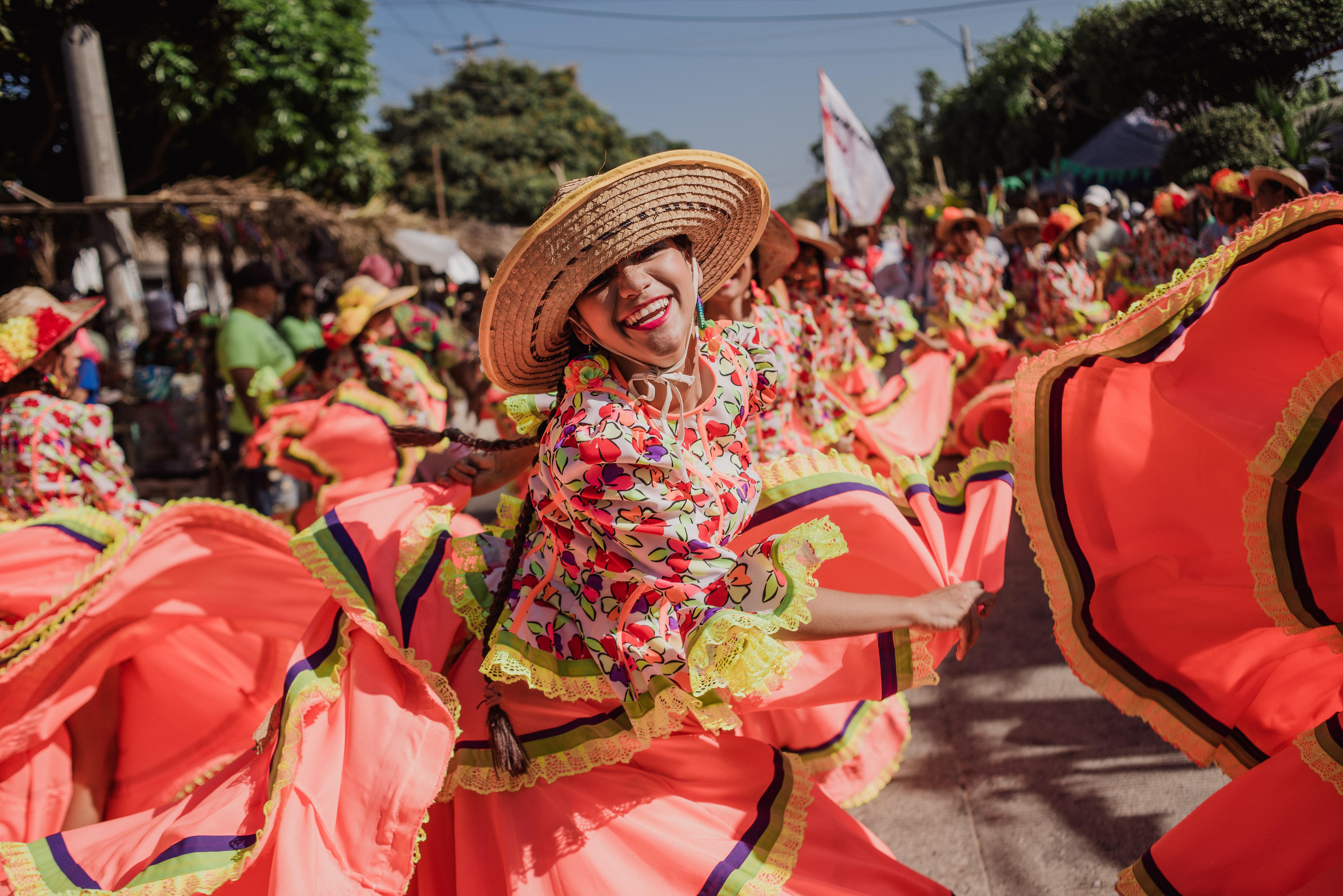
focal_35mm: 35
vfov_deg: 37.9
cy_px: 448
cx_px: 672
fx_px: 1306
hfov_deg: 54.4
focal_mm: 35
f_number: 3.5
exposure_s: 1/1250
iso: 100
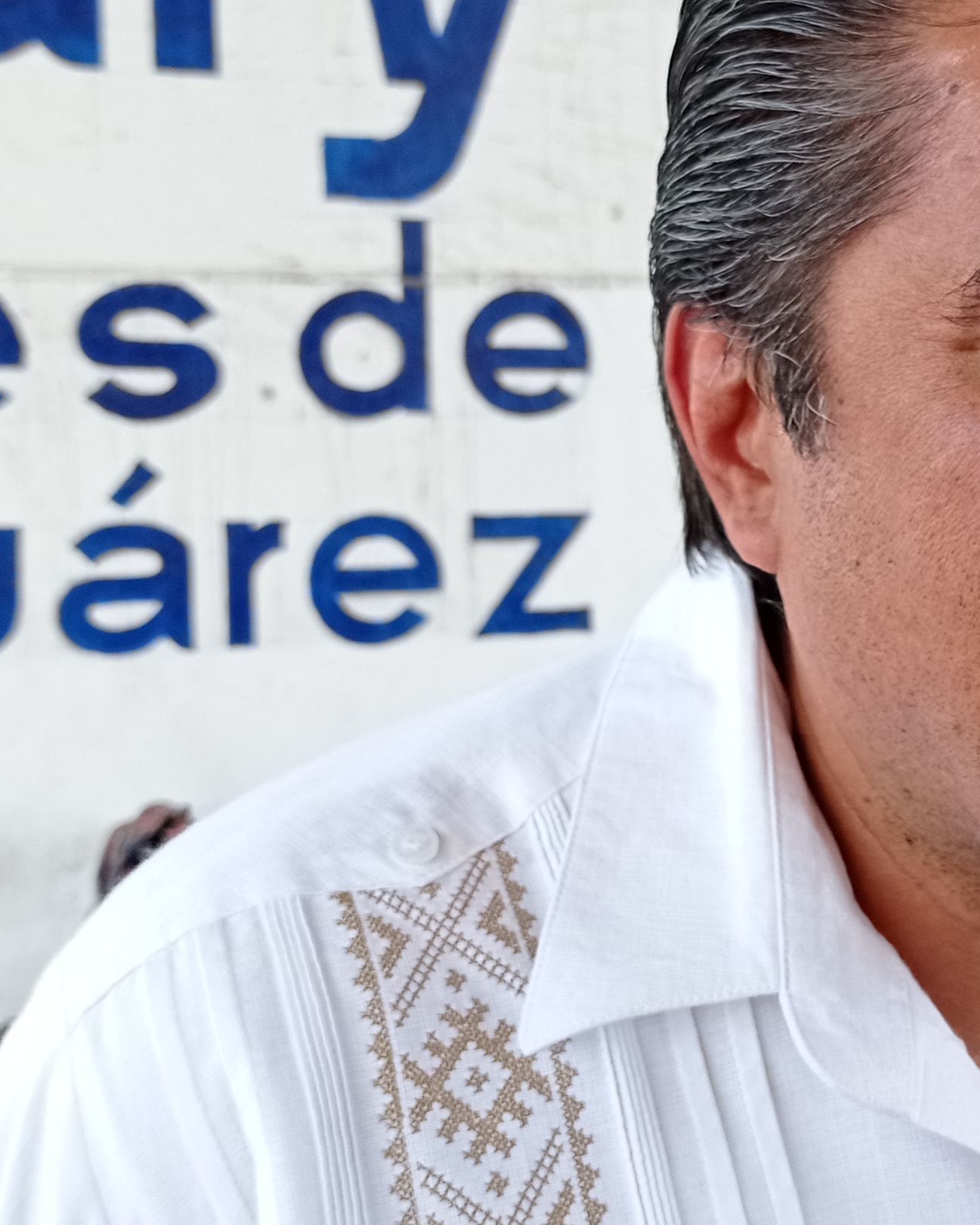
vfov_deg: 28.3
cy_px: 527
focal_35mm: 67
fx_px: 2429
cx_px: 915
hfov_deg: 22.2
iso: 100
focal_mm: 4.7
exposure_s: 1/350
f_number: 1.79
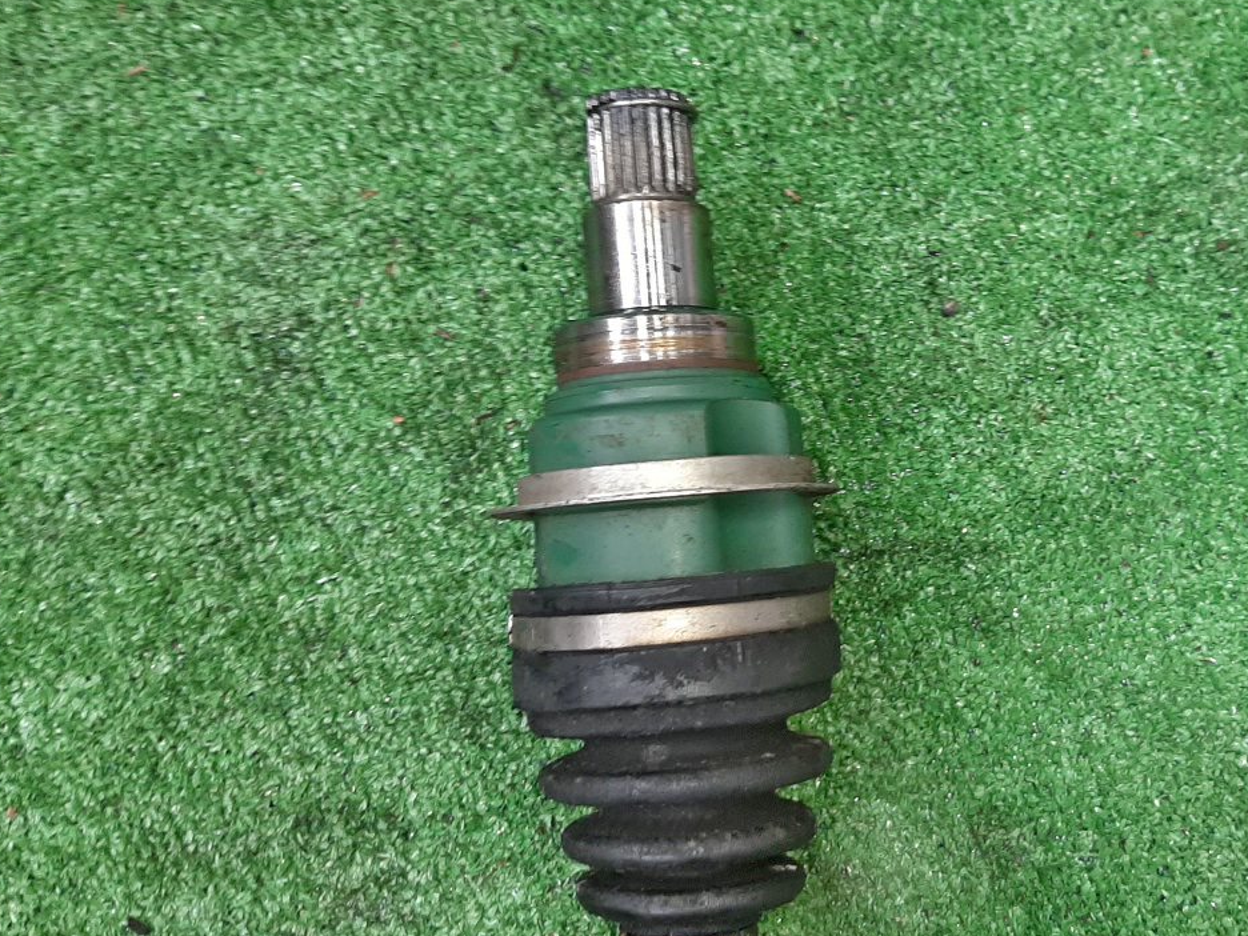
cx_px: 855
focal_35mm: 40
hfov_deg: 45.9
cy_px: 468
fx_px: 1442
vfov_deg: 36.0
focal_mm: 3.93
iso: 137
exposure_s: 1/50
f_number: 1.7
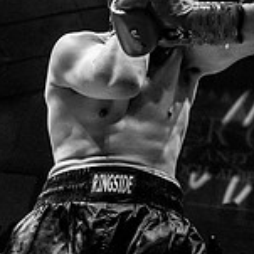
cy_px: -3
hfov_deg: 19.1
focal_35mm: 81
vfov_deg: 20.7
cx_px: 365
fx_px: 672
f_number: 4
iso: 4000
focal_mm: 24
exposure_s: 1/1000
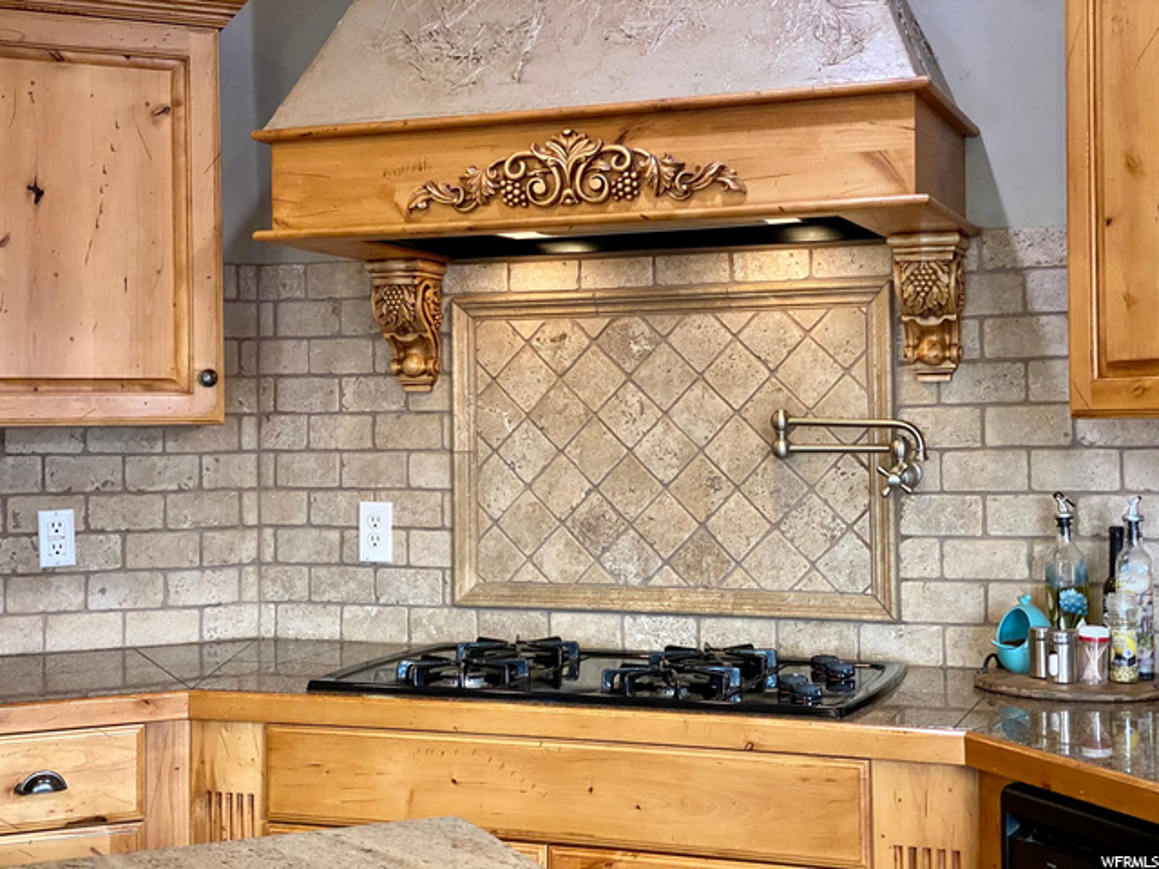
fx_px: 1741
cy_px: 434
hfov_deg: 36.8
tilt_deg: -0.1
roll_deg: +0.3
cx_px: 580
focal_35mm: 52
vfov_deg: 28.0
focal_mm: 6
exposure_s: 1/60
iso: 320
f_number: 2
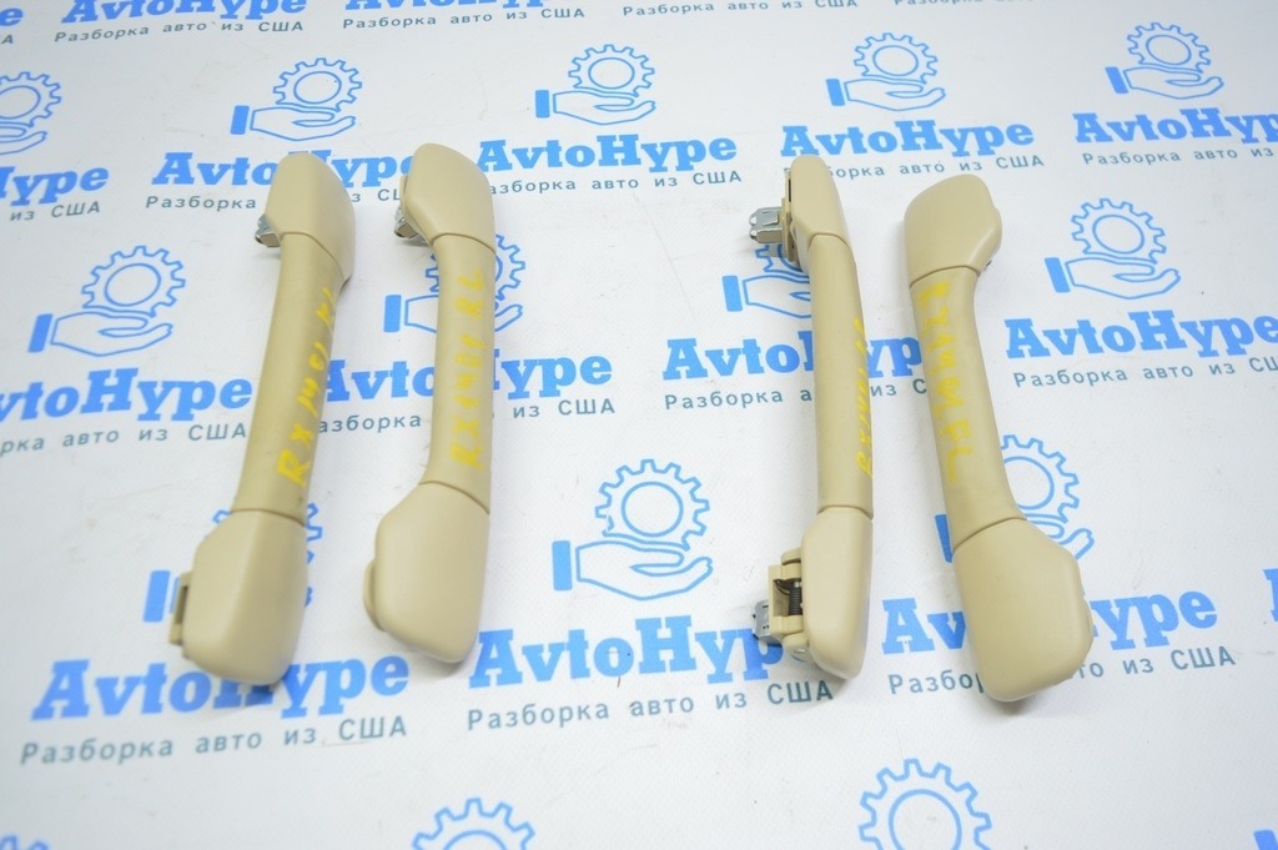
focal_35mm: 27
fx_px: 958
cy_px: 425
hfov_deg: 67.4
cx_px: 639
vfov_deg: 47.9
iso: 400
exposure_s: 1/40
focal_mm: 18
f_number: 3.5
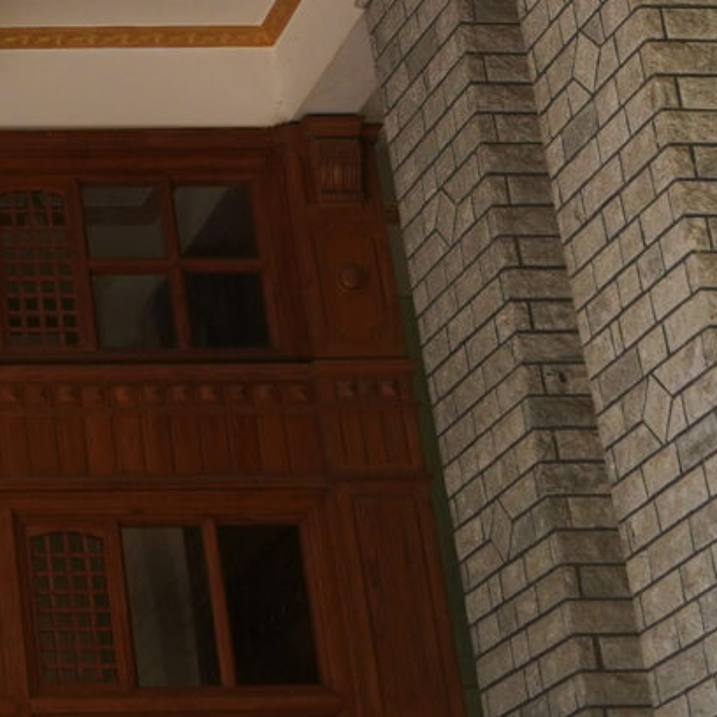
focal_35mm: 128
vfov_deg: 13.2
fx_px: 3000
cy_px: -199
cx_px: -564
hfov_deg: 12.5
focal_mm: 24
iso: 500
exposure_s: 1/160
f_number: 9
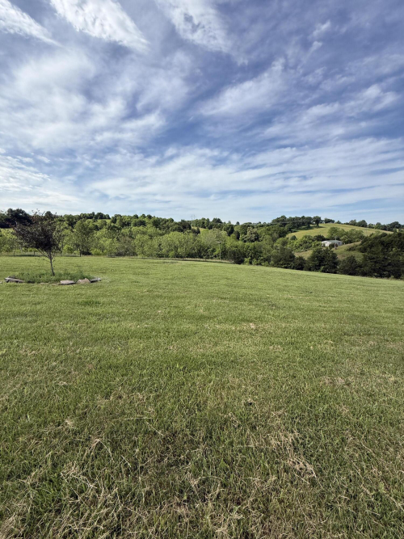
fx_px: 218
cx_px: 202
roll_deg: -1.2
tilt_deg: -8.5
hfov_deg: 85.7
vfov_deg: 102.1
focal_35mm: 14
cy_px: 270
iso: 50
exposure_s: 1/2320
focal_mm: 2.22
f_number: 2.2
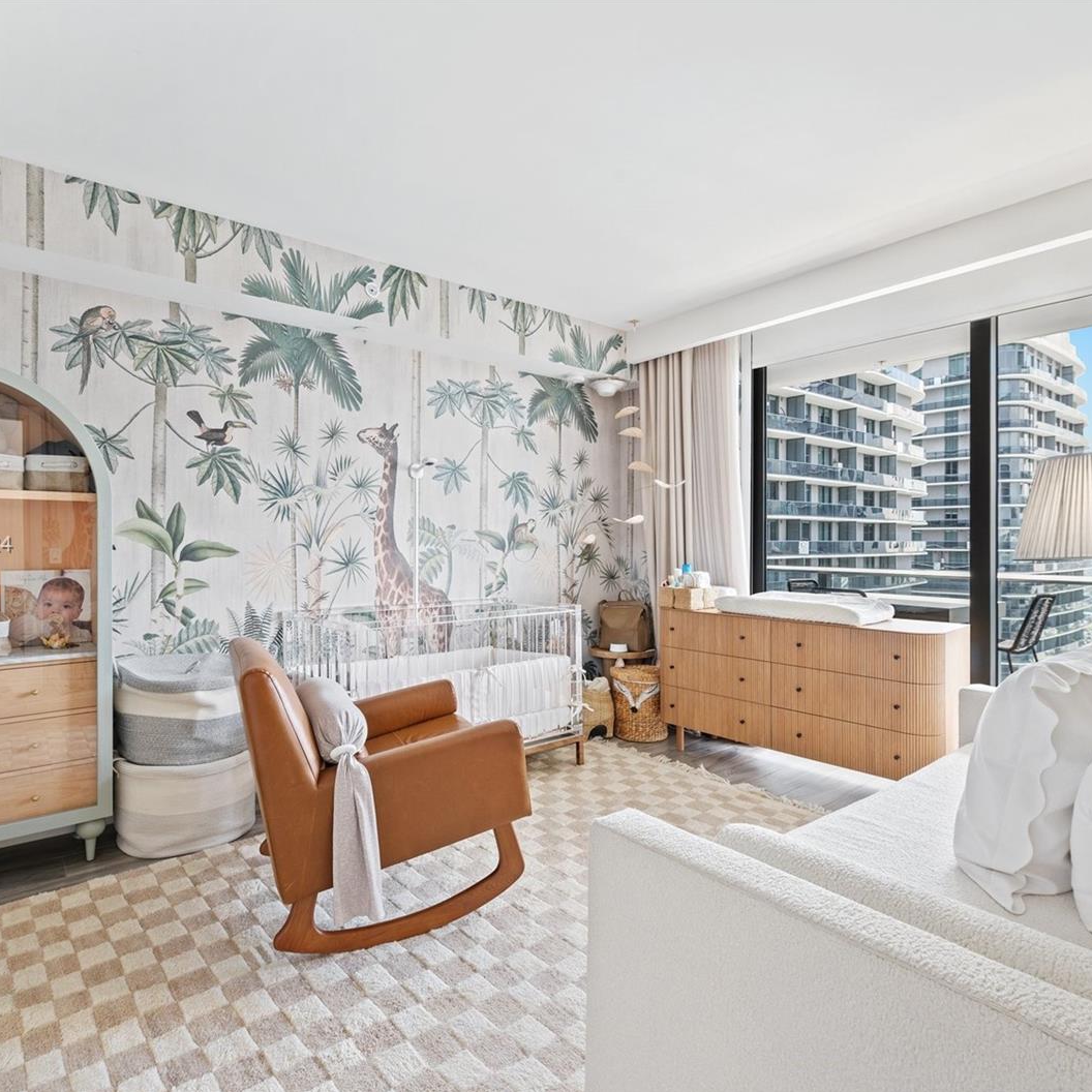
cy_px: 547
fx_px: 642
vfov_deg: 80.7
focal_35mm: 18
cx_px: 509
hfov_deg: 80.6
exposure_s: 1/3
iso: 200
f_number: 8
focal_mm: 14
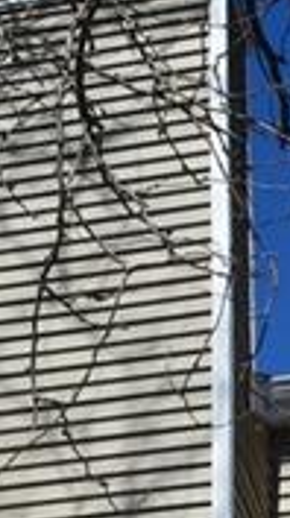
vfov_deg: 13.1
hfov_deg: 8.0
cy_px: 907
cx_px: 41
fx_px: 2059
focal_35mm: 150
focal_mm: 22
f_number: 11
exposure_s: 1/500
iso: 250
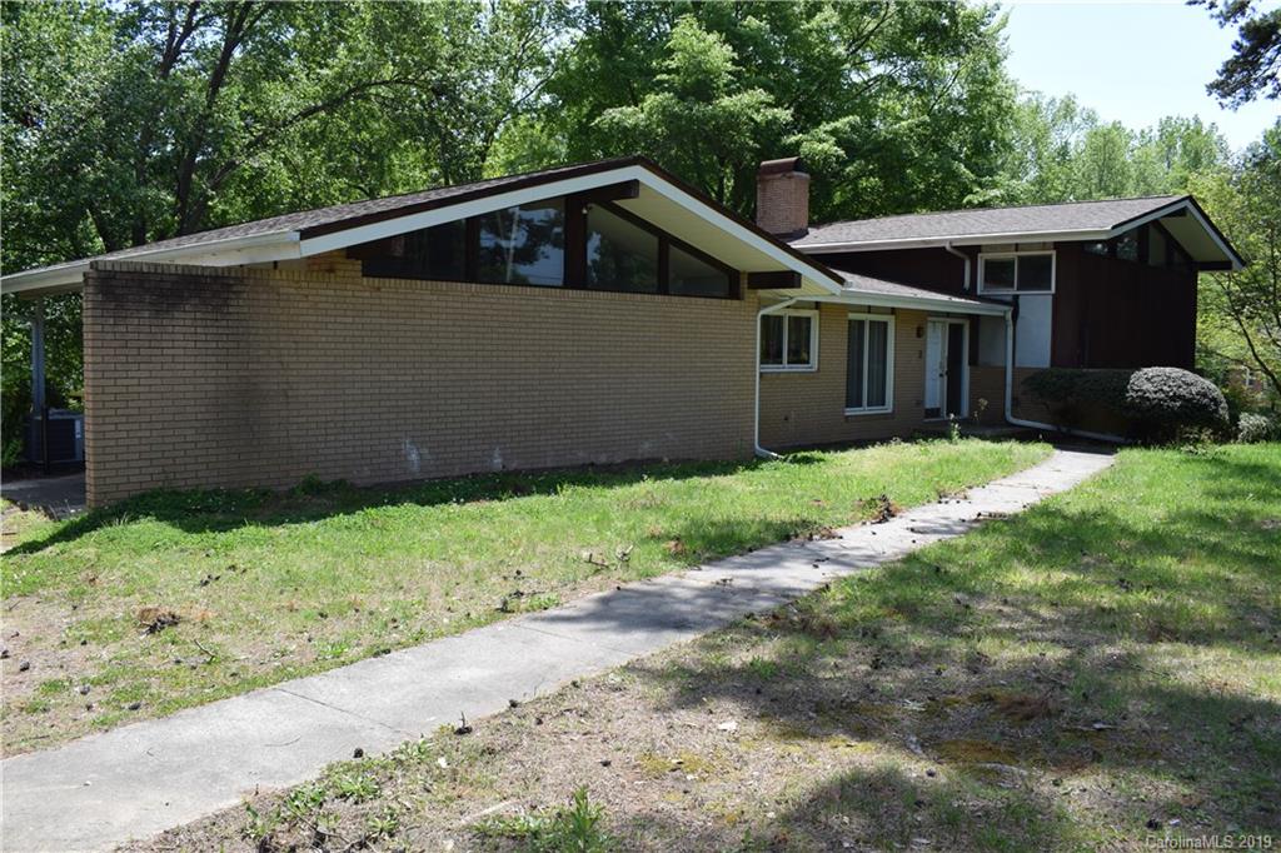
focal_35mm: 30
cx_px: 640
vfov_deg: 43.6
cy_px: 426
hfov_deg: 61.9
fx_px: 1067
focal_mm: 20
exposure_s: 1/250
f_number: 8
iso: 200
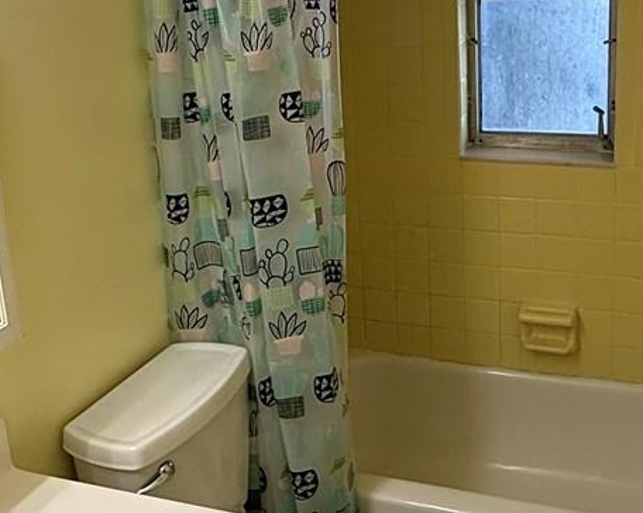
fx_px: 913
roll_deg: +2.2
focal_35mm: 48
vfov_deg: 31.0
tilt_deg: -14.0
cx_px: 358
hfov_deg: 38.8
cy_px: 149
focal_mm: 2.22
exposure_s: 1/120
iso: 80
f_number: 2.2
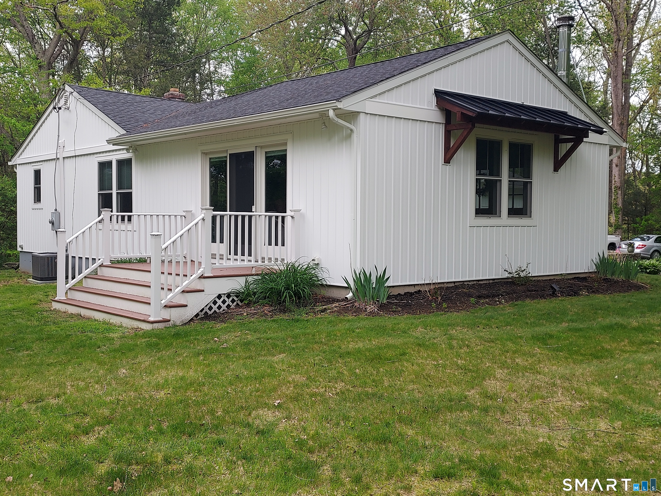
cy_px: 248
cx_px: 330
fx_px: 458
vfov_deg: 56.8
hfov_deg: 71.6
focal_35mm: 24
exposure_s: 1/270
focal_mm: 4.6
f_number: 1.8
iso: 40
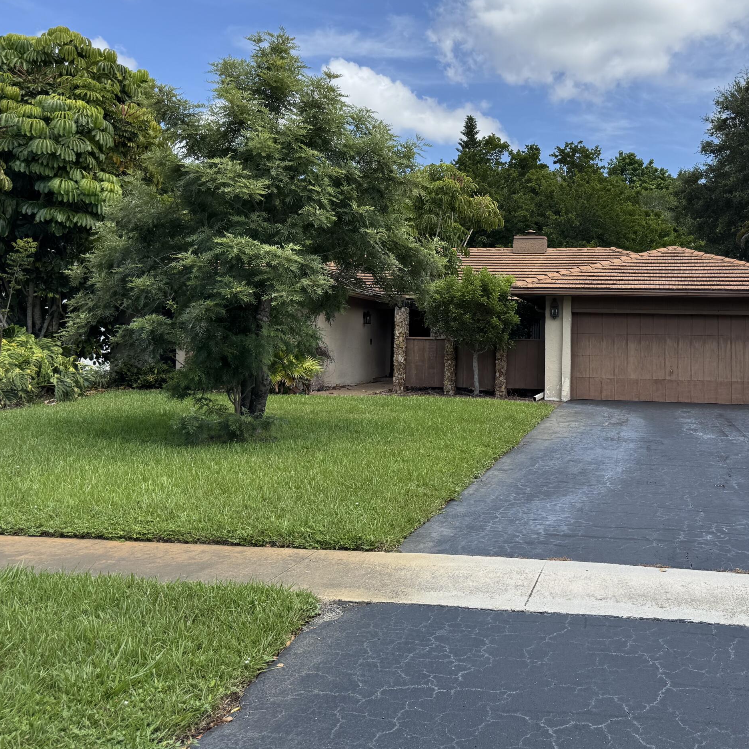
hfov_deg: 47.2
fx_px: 832
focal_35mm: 34
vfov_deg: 48.3
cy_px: 318
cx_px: 532
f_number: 1.78
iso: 80
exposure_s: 1/2959
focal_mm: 6.76
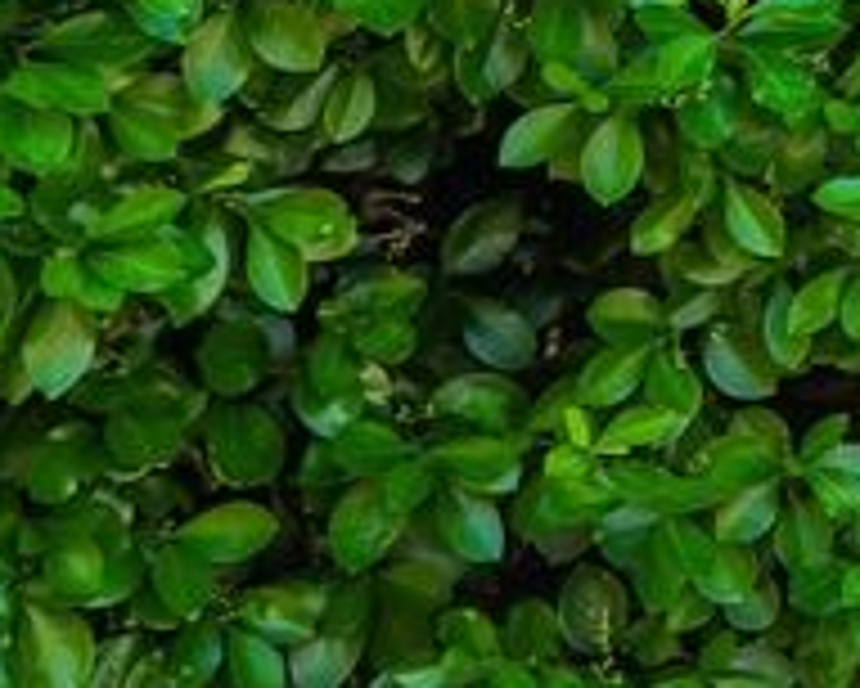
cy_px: -794
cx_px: 2121
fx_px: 3527
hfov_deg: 11.3
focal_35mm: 139
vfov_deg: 10.1
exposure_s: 1/30
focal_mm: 27.5
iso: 200
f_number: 11
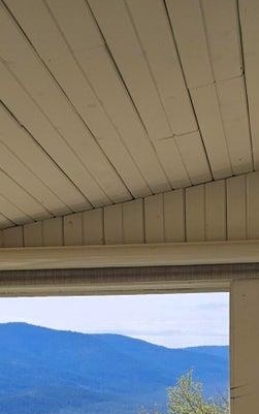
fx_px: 936
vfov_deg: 22.6
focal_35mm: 83
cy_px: 517
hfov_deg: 15.6
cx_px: 209
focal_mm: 6.3
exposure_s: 1/394
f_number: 1.7
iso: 10
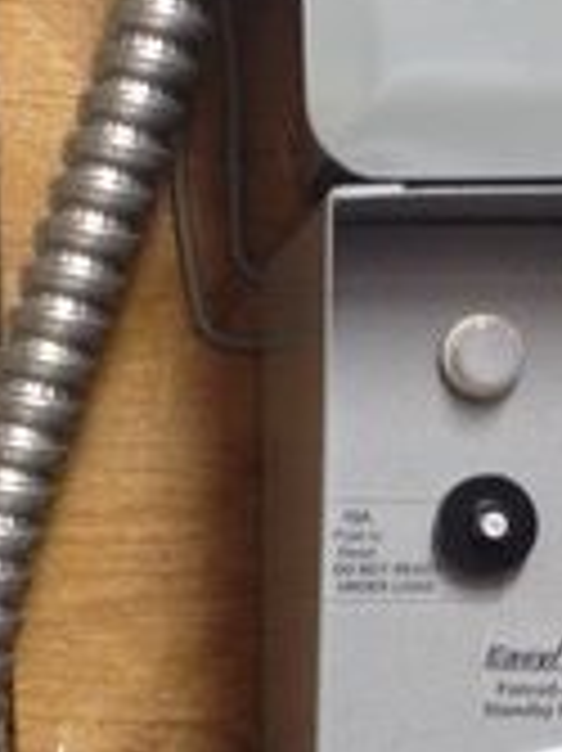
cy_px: 590
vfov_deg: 18.6
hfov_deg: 14.1
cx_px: 227
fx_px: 2276
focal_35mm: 105
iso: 80
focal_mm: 4.28
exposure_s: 1/20
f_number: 2.4
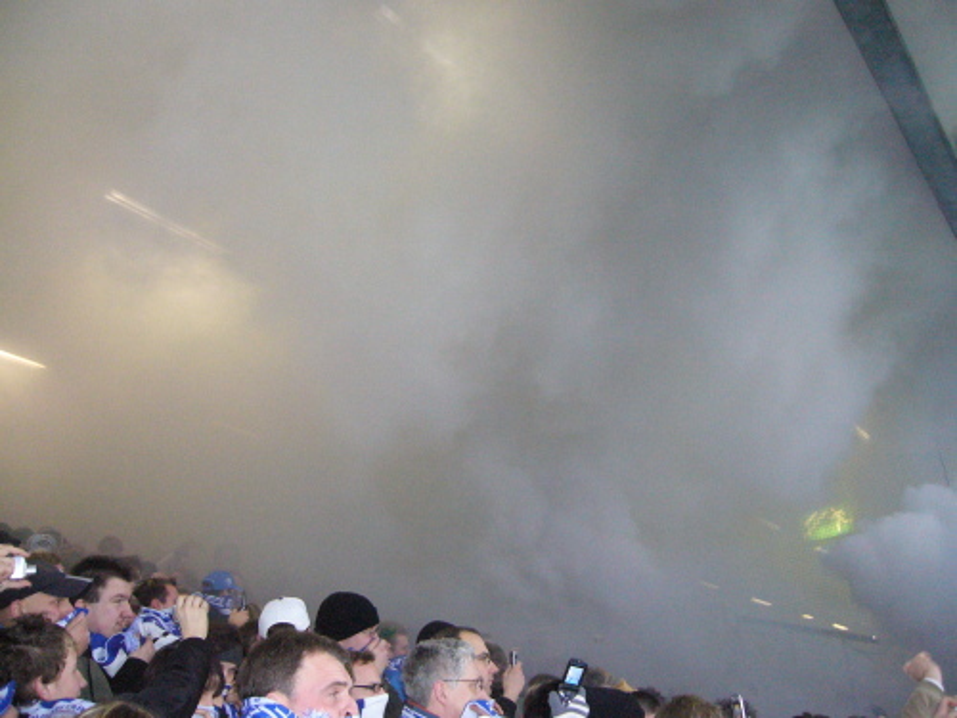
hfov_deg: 52.6
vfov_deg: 40.7
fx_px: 968
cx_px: 478
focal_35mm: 35
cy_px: 359
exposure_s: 1/60
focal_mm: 5.8
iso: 400
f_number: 2.8
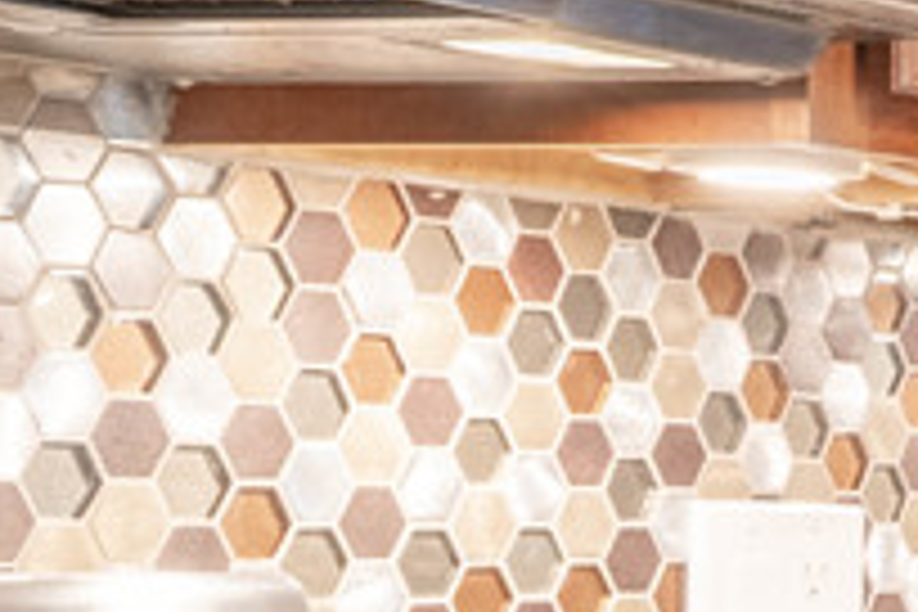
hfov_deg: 8.9
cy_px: 504
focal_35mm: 143
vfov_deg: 9.6
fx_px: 3646
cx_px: 3334
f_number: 8
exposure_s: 1/5
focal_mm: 18
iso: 160
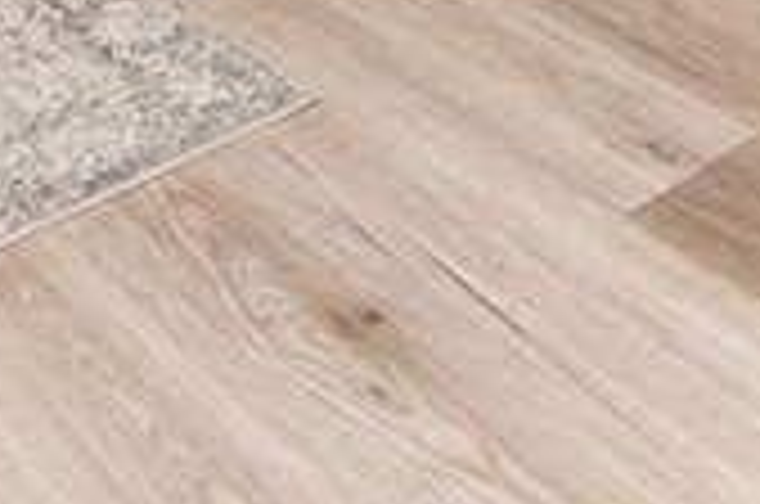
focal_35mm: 85
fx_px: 1791
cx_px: 360
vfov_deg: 11.3
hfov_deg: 24.0
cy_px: -911
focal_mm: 14
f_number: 4.5
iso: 200
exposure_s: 1/80
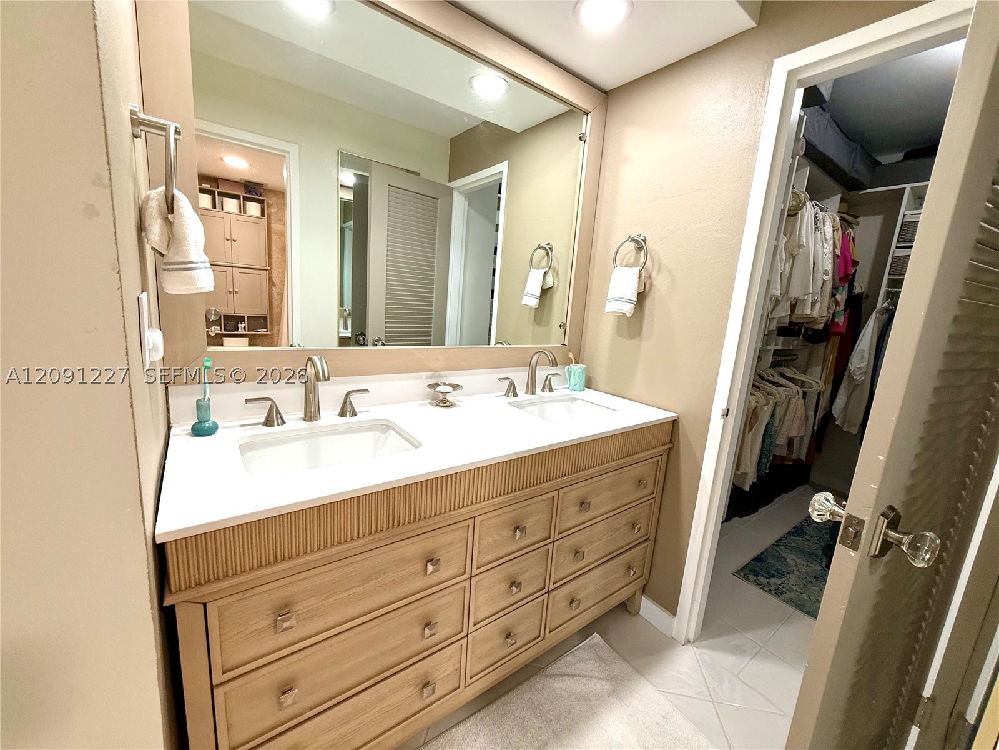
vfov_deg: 85.7
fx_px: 404
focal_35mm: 14
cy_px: 375
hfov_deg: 102.1
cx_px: 500
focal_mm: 2.22
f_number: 2.2
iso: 160
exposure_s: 1/120
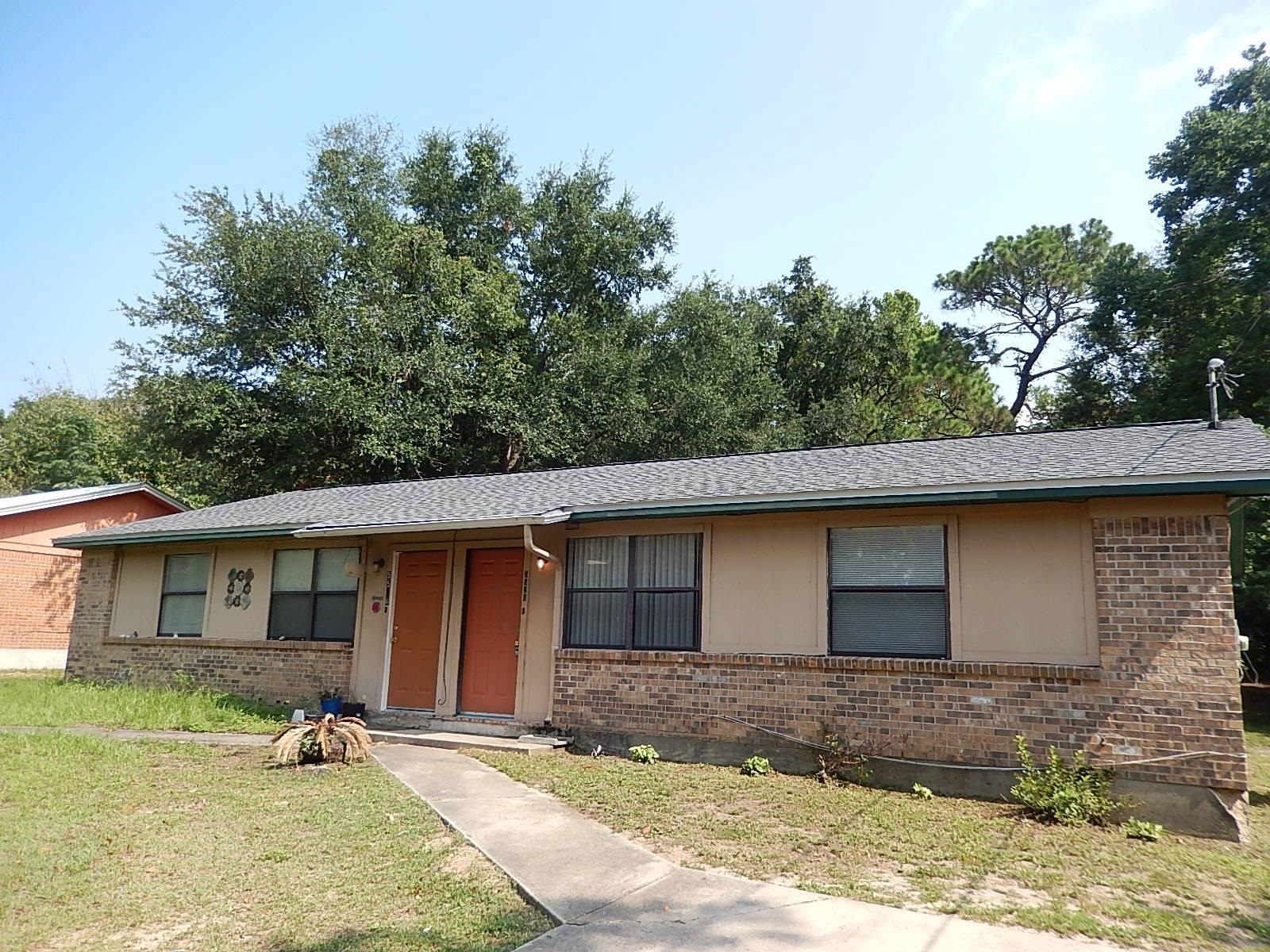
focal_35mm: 25
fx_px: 917
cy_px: 476
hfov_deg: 69.4
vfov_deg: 54.9
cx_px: 635
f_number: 3.4
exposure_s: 1/640
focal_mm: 4.5
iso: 125
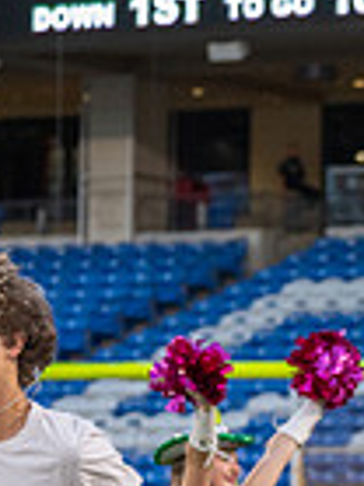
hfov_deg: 4.9
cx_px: 574
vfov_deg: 6.5
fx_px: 4227
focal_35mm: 301
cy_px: 587
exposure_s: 1/1000
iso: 2000
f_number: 2.8
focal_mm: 70
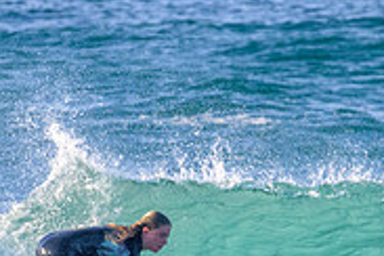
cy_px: 303
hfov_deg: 1.2
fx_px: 18591
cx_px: 266
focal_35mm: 1743
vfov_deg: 0.8
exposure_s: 1/2000
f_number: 11
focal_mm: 550
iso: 3200
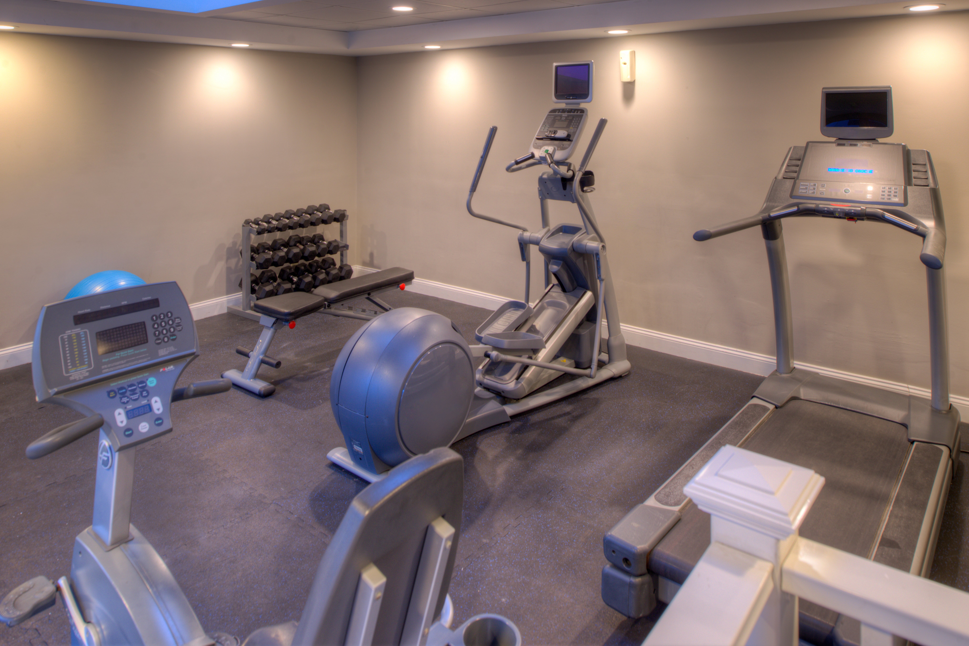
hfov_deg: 73.7
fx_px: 646
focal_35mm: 24
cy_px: 323
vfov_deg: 53.2
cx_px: 484
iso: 1000
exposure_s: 1/5
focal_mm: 24
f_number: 8
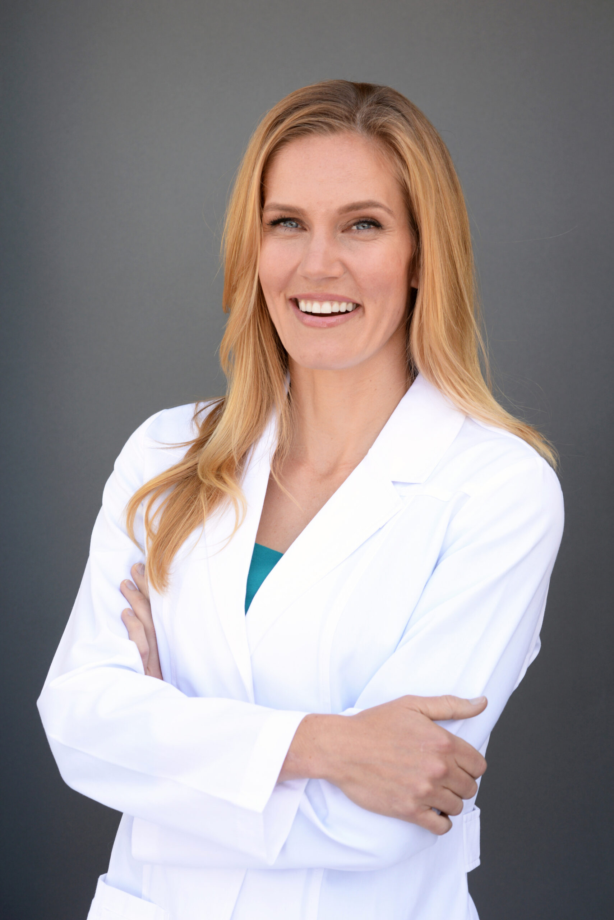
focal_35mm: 105
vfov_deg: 19.4
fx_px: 2684
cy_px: 460
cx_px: 307
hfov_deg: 13.1
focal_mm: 105
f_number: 5.6
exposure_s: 1/250
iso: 500
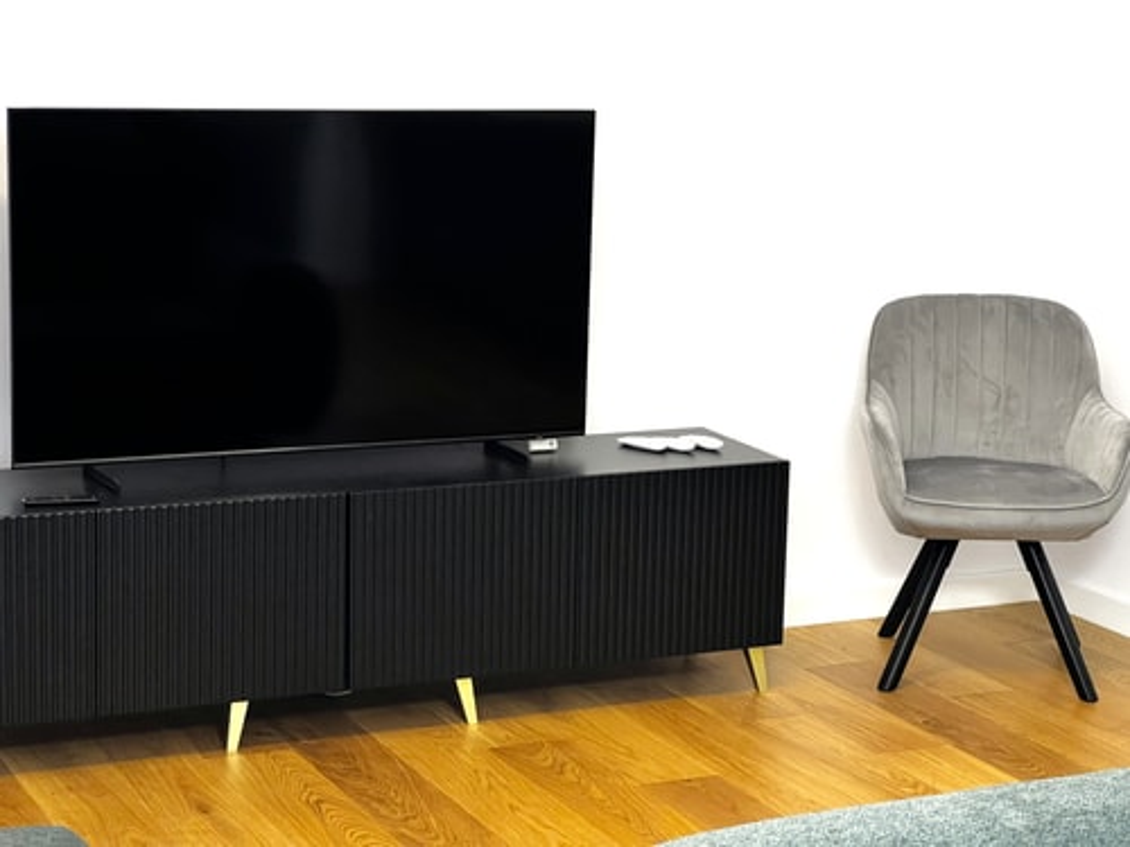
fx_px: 2514
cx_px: 565
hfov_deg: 25.3
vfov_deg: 19.1
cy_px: 424
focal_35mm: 77
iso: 320
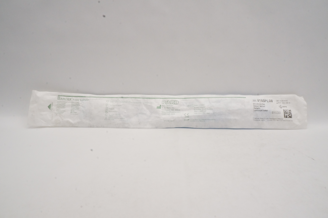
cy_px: 109
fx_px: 273
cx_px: 164
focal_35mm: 30
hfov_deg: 62.0
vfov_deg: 43.5
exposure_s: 1/30
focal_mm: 20
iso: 1600
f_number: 22
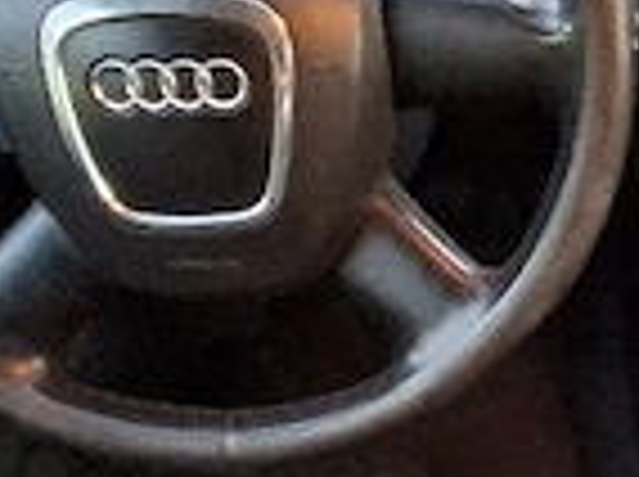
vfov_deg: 26.2
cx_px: 590
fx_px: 1014
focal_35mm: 55
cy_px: 342
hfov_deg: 33.0
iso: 640
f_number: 2.2
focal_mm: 1.74
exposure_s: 1/17
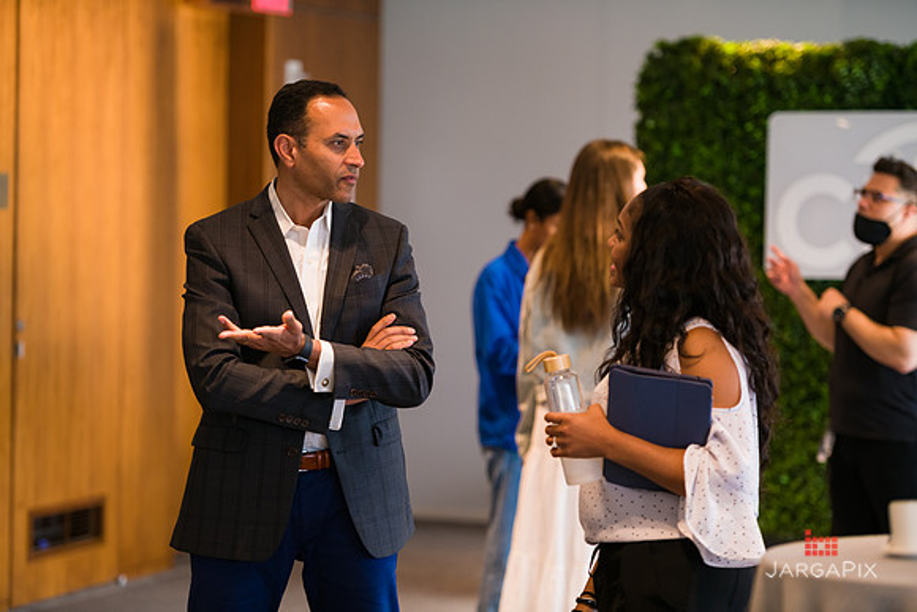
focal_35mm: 125
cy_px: 306
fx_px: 3185
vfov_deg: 11.0
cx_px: 458
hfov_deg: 16.4
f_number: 3.2
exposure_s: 1/200
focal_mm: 125
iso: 400
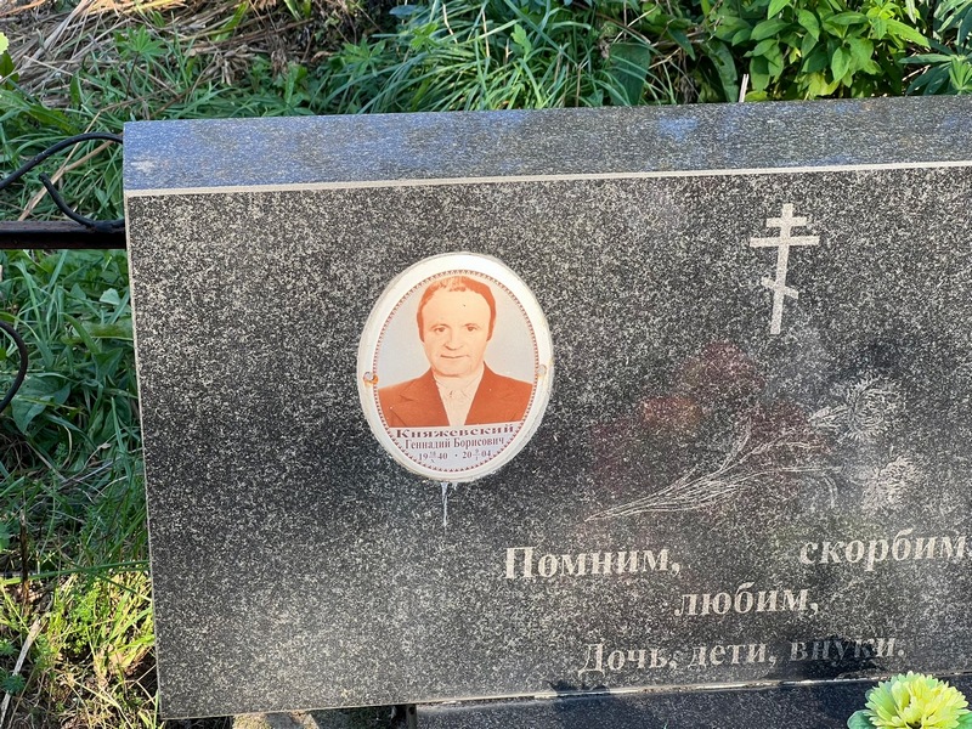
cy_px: 364
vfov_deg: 19.1
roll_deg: -1.3
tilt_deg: -29.0
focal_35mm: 77
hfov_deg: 25.3
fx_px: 2162
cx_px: 486
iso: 32
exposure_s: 1/119
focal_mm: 9
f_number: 2.8
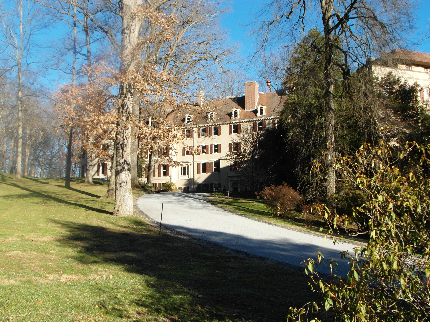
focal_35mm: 35
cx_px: 215
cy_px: 161
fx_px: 435
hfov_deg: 52.6
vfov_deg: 40.7
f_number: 4.3
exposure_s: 1/350
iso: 100
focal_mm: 6.2
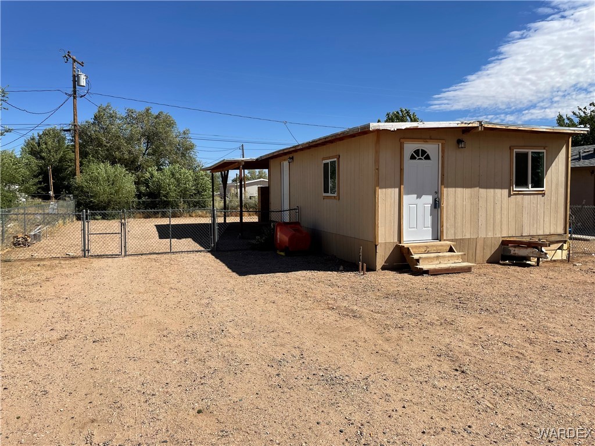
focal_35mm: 26
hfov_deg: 67.3
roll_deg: +1.1
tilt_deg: -3.9
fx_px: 447
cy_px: 223
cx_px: 298
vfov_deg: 53.1
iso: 32
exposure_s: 1/4831
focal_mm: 4.2
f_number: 1.6
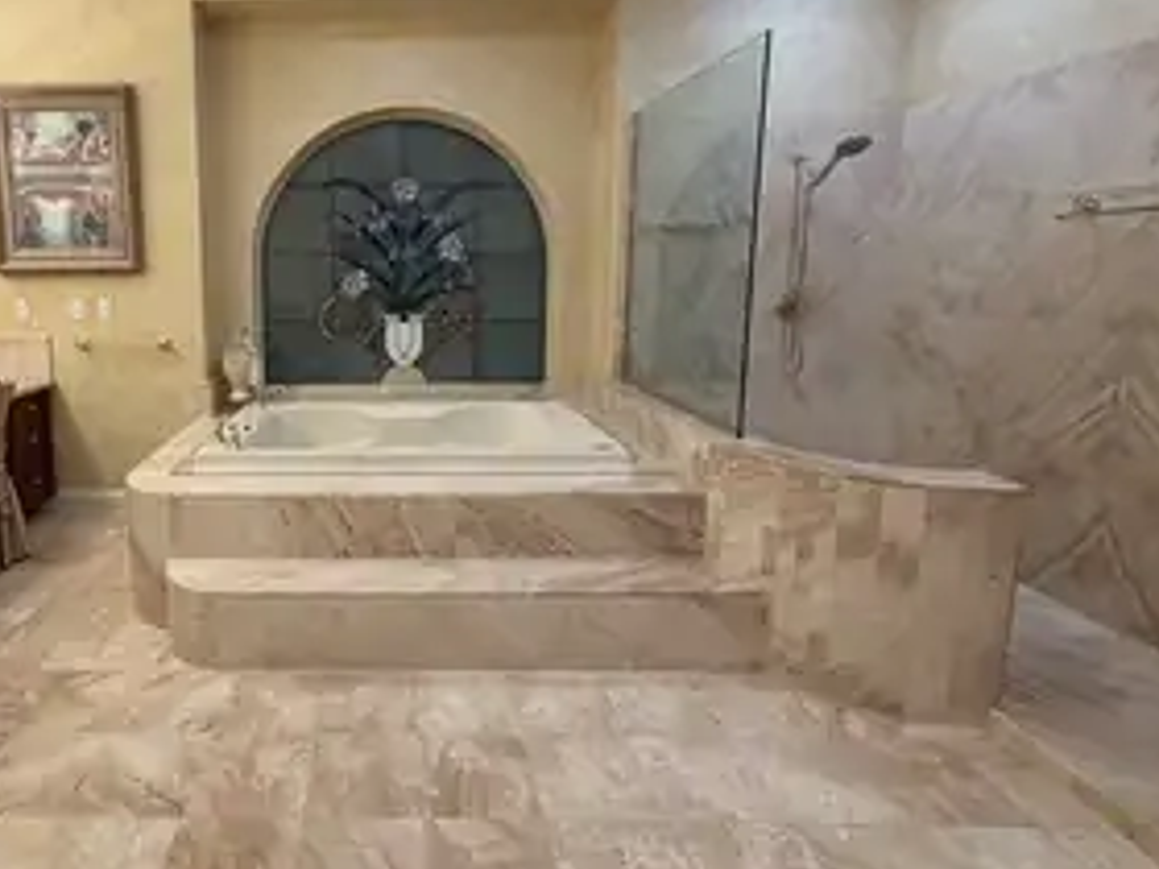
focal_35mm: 20
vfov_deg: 65.4
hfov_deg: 78.7
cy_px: 352
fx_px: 670
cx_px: 373
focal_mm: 2.22
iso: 200
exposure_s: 1/120
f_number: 2.2
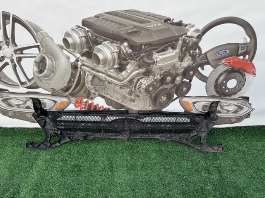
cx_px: 132
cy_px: 99
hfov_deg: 71.6
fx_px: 184
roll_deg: -0.3
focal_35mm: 24
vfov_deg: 56.8
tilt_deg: -28.2
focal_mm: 6.76
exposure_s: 1/329
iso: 80
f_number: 1.78
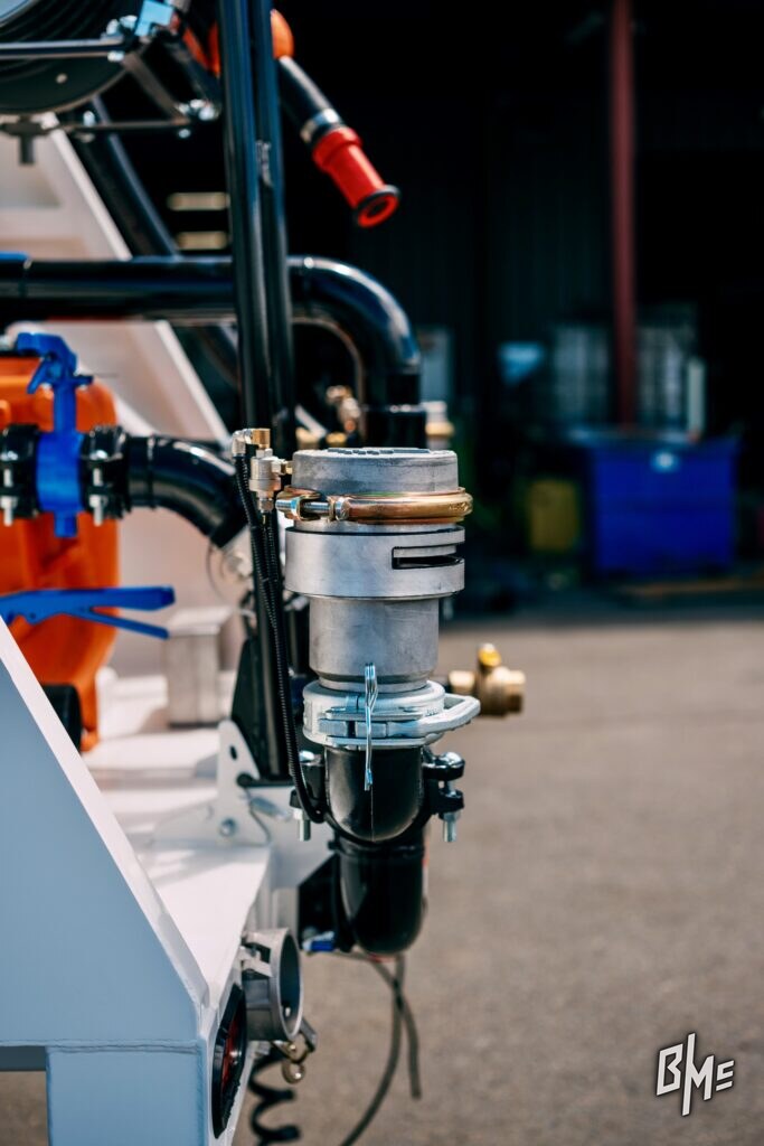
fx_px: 1591
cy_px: 573
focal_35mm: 50
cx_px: 382
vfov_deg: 39.6
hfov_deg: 27.0
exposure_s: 1/1600
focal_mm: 33
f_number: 2
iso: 100
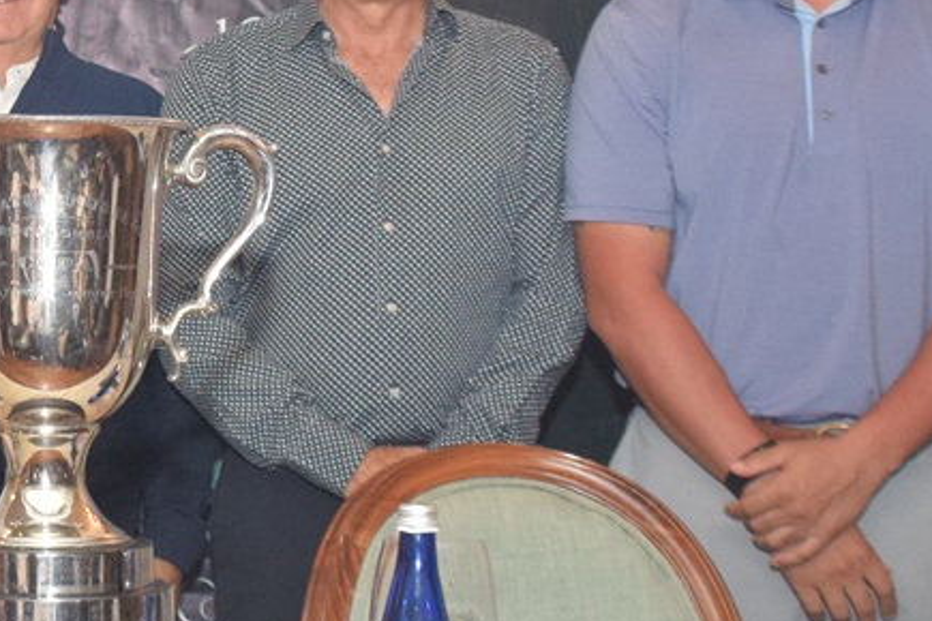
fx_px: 2815
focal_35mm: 109
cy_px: 94
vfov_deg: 12.5
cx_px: -219
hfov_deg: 17.8
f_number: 5
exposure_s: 1/200
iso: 1000
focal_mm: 21
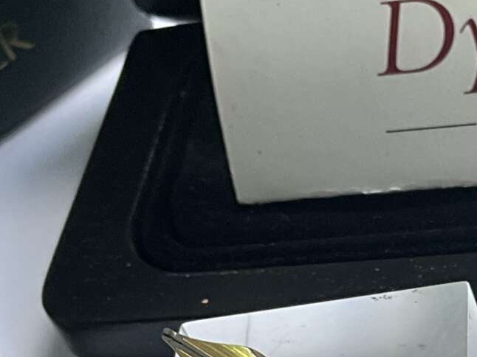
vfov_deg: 12.4
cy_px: 498
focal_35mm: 115
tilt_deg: -53.4
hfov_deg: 16.7
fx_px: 1584
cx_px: 484
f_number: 1.8
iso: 40
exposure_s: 1/122
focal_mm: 3
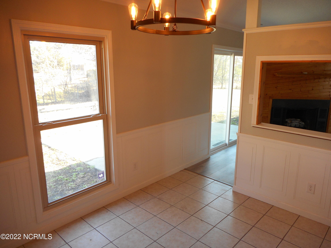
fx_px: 239
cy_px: 124
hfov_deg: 69.4
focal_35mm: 25
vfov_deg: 54.9
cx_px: 166
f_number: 3.7
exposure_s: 1/30
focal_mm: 4.5
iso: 140
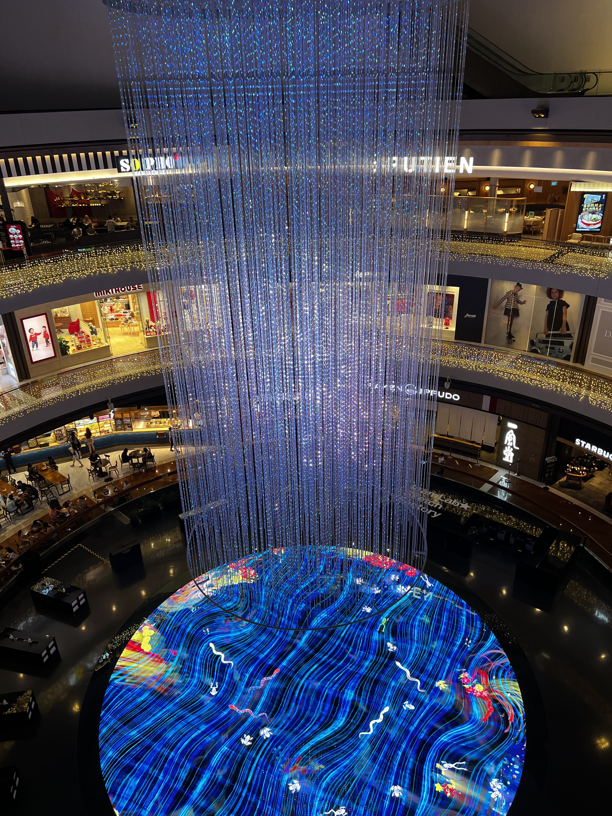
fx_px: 613
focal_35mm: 26
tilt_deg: -27.6
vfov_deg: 67.3
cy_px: 408
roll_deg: +2.0
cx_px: 306
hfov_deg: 53.1
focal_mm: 5.7
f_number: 1.5
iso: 80
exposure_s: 1/100
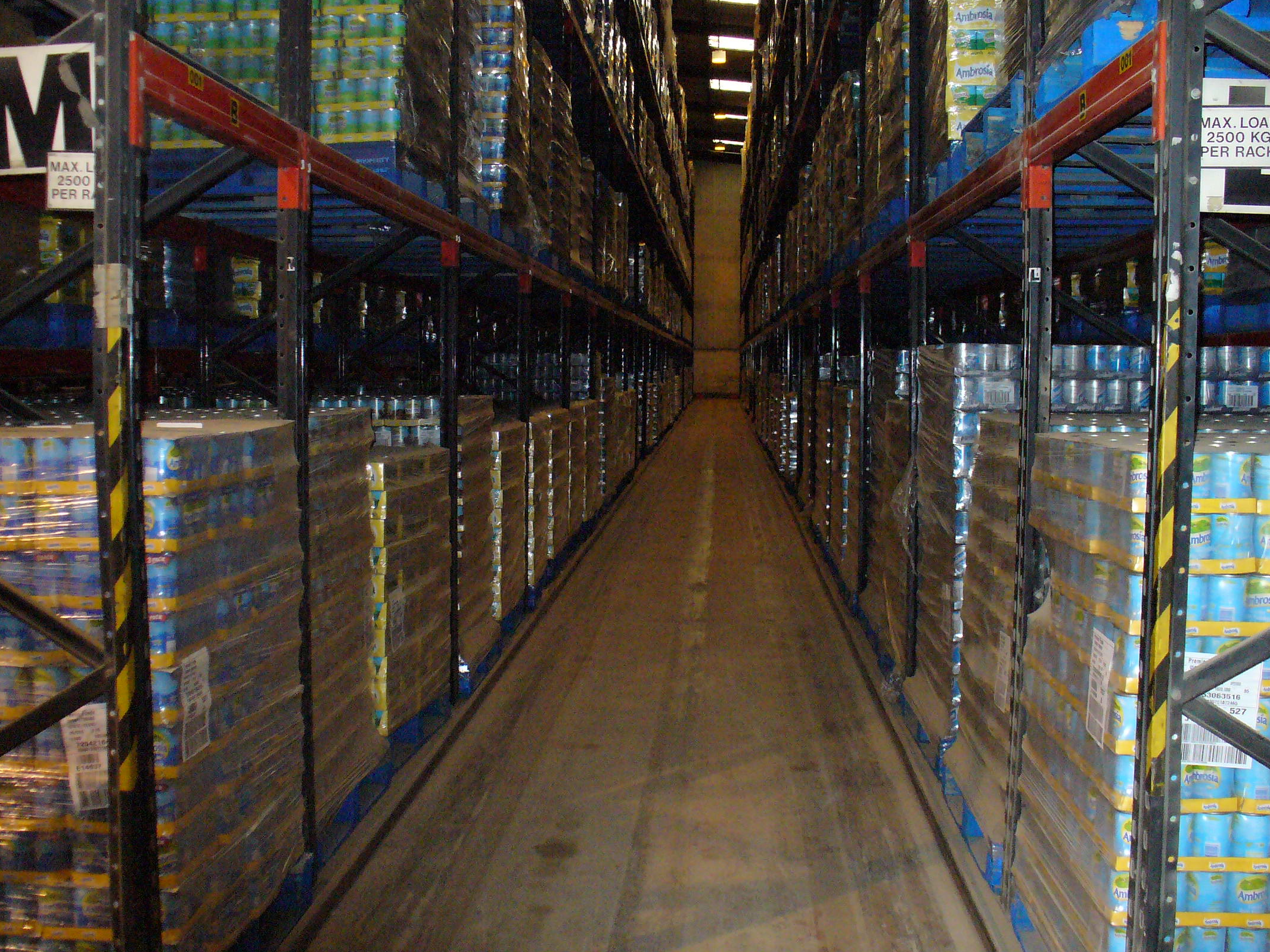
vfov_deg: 36.0
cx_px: 614
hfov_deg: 46.8
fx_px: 1467
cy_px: 481
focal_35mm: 40
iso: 400
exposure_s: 1/60
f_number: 2.8
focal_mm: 6.1
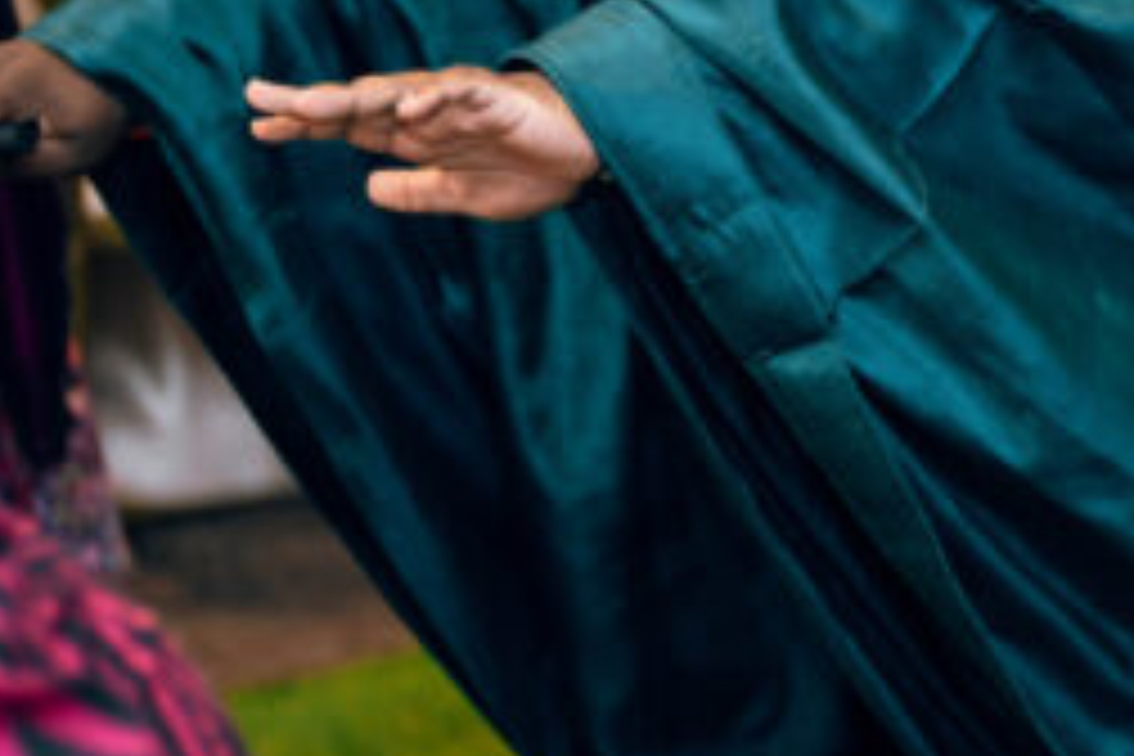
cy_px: -88
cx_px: 1642
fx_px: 6394
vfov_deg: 6.7
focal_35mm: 203
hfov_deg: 9.9
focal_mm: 50
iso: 160
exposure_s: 1/200
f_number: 1.2
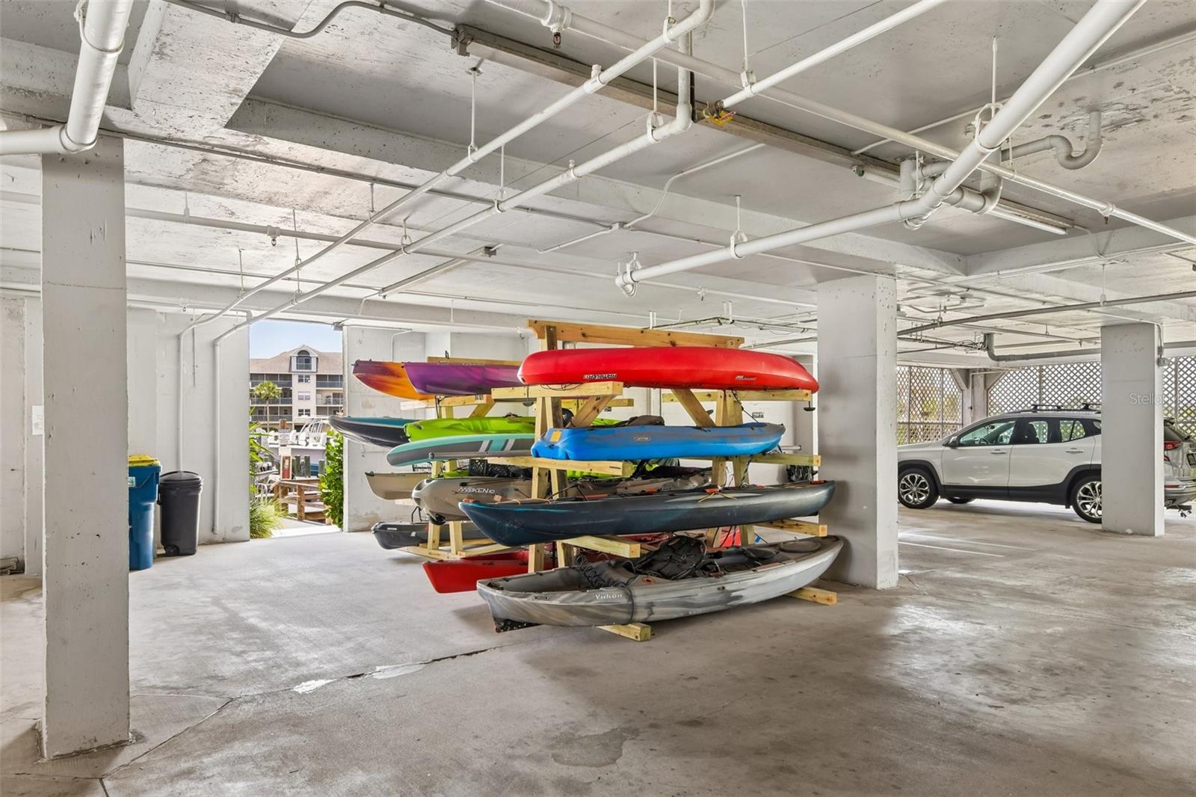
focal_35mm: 23
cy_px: 398
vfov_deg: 55.1
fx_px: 764
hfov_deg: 76.1
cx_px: 598
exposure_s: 1/30
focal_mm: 23
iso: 400
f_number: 8
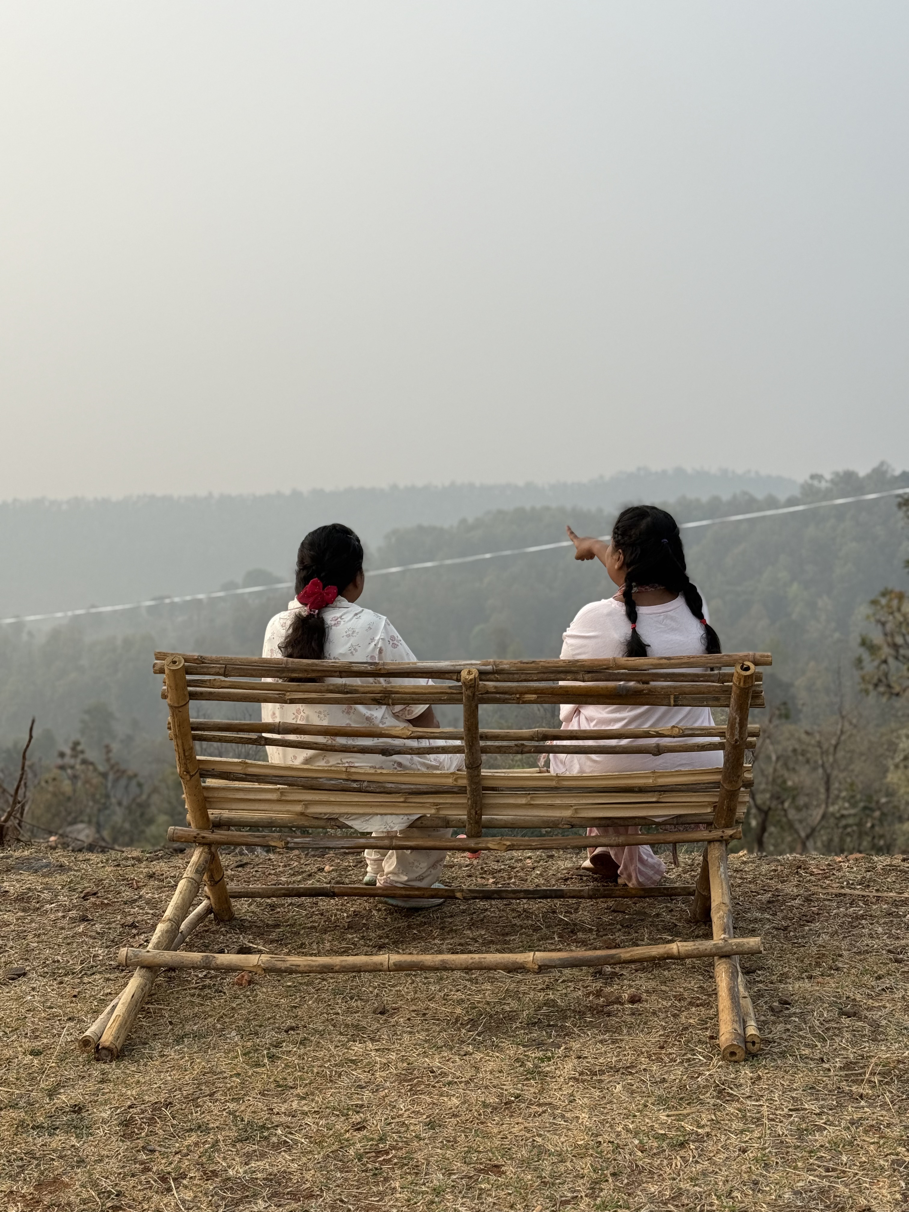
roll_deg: +1.7
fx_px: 1681
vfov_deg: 39.7
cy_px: 606
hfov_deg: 30.3
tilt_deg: -2.6
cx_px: 454
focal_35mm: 48
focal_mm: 6.76
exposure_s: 1/2208
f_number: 1.78
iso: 64
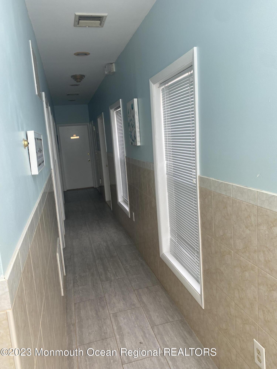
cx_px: 138
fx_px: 277
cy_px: 184
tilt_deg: -9.8
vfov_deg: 67.3
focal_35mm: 26
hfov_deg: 53.1
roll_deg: +5.1
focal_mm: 4.25
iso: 32
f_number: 1.8
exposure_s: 1/155
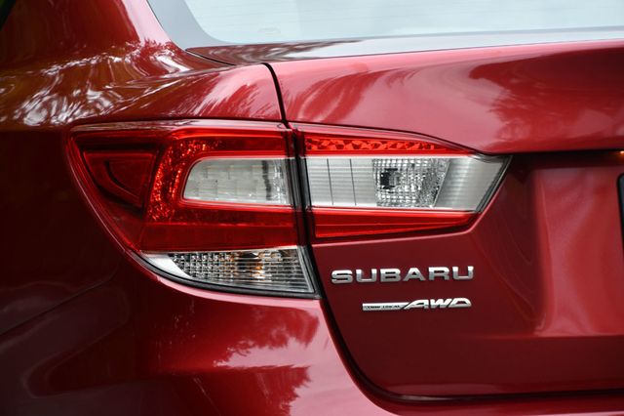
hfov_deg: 11.4
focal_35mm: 180
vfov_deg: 7.6
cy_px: 208
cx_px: 312
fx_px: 3118
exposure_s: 1/250
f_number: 5.6
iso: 200
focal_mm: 120
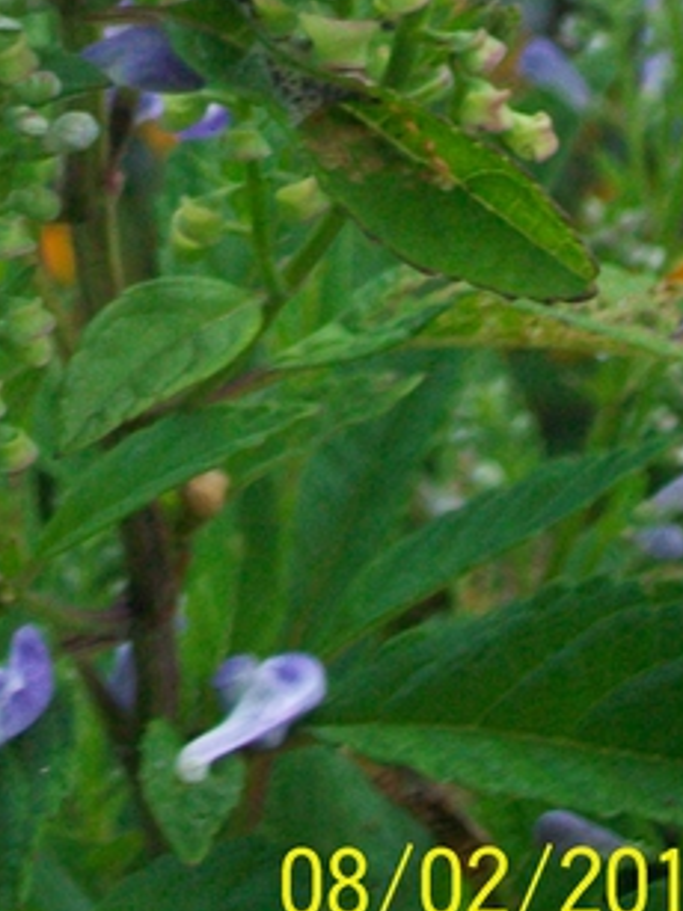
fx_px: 5449
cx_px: -169
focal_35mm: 207
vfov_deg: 9.3
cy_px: -457
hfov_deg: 7.1
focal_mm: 11
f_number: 4.1
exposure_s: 1/80
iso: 101
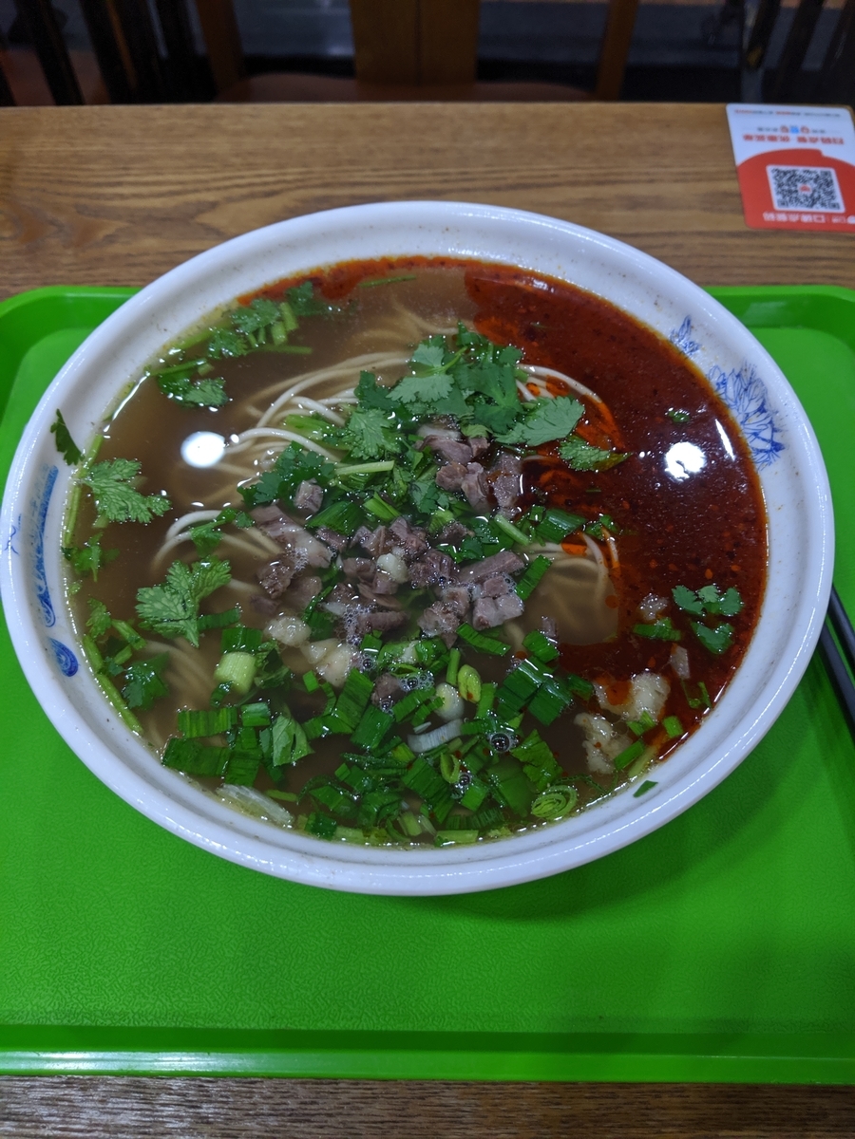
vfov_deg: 65.3
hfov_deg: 51.4
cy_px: 570
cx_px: 428
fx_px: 889
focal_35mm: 27
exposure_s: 1/120
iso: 275
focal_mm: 4.44
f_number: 1.8
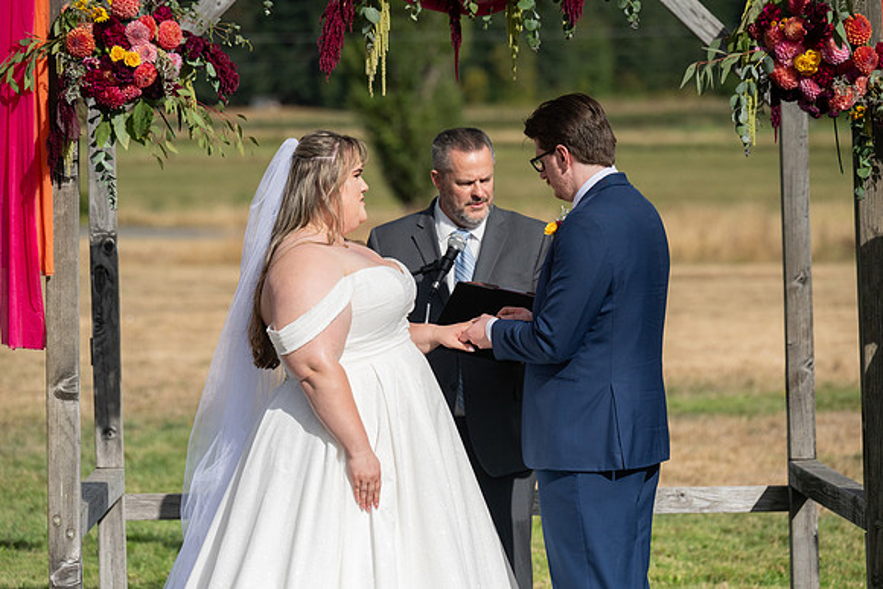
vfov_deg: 9.2
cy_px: 294
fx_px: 3680
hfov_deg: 13.7
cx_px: 442
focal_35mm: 150
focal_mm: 150
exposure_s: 1/8000
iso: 400
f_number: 4.5
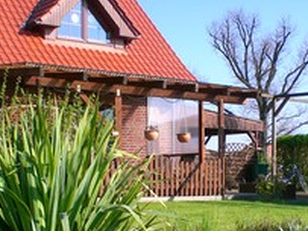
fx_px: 667
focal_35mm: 75
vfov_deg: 19.1
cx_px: 214
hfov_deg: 25.8
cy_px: 226
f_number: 4.4
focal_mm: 6.3
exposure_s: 1/200
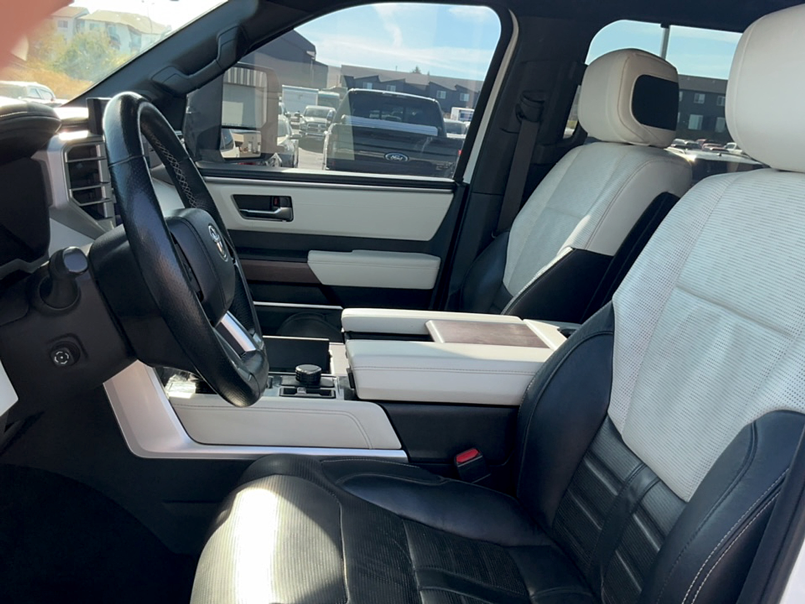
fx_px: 698
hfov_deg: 60.0
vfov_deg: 46.8
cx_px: 402
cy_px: 302
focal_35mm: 30
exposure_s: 1/121
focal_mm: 3
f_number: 1.8
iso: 20
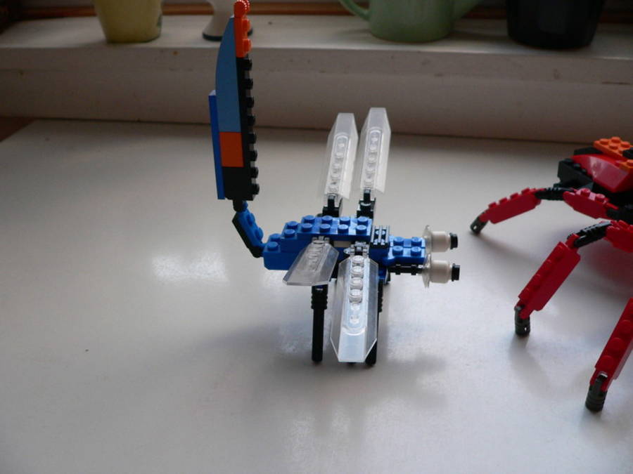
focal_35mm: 36
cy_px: 237
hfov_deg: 51.4
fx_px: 658
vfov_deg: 39.7
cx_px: 316
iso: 200
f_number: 2.8
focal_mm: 6
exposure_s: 1/40
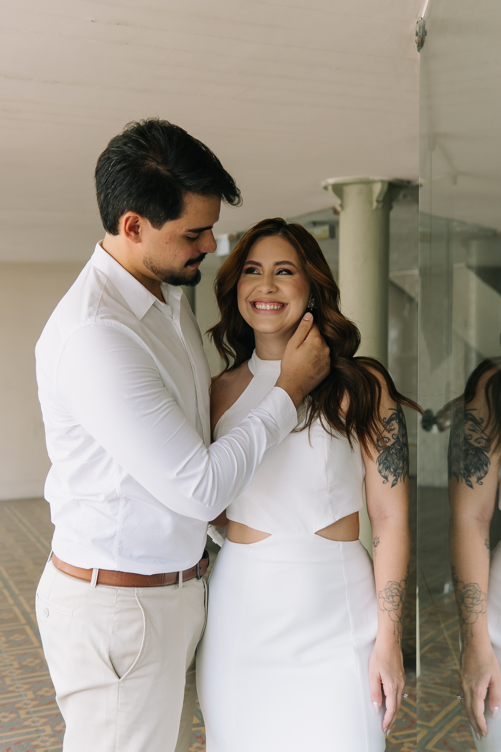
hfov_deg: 29.9
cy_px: 376
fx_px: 939
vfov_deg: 43.6
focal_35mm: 45
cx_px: 250
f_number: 2.8
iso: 250
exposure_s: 1/200
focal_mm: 30
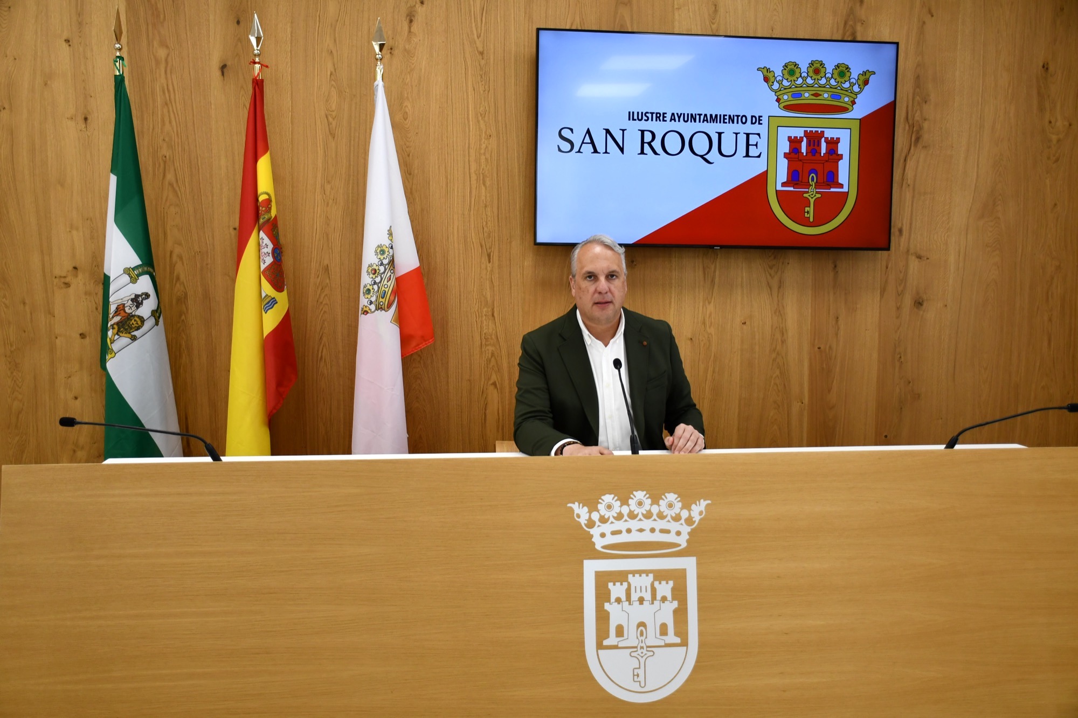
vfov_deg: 38.9
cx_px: 539
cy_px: 359
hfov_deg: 55.8
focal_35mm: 34
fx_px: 1018
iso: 640
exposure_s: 1/250
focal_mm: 23
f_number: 3.8
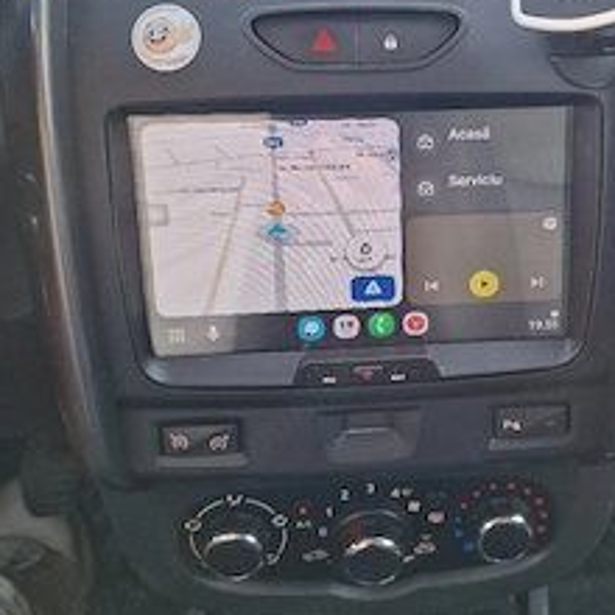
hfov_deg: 44.5
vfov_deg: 44.3
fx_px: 744
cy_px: 204
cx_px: 389
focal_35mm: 37
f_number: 1.8
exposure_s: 1/182
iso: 200
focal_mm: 6.4
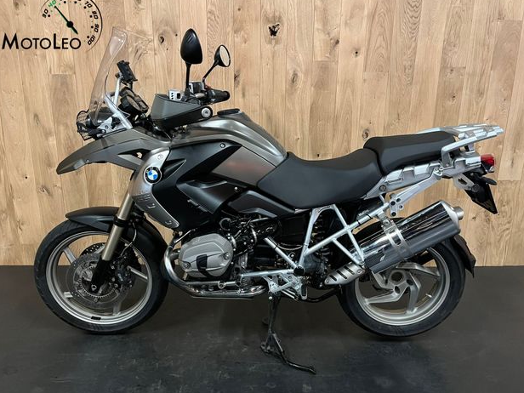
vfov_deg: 51.4
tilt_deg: -15.9
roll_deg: -1.5
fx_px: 409
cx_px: 268
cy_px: 194
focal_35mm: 27
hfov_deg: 65.3
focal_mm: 5.1
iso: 640
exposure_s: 1/33
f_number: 1.6
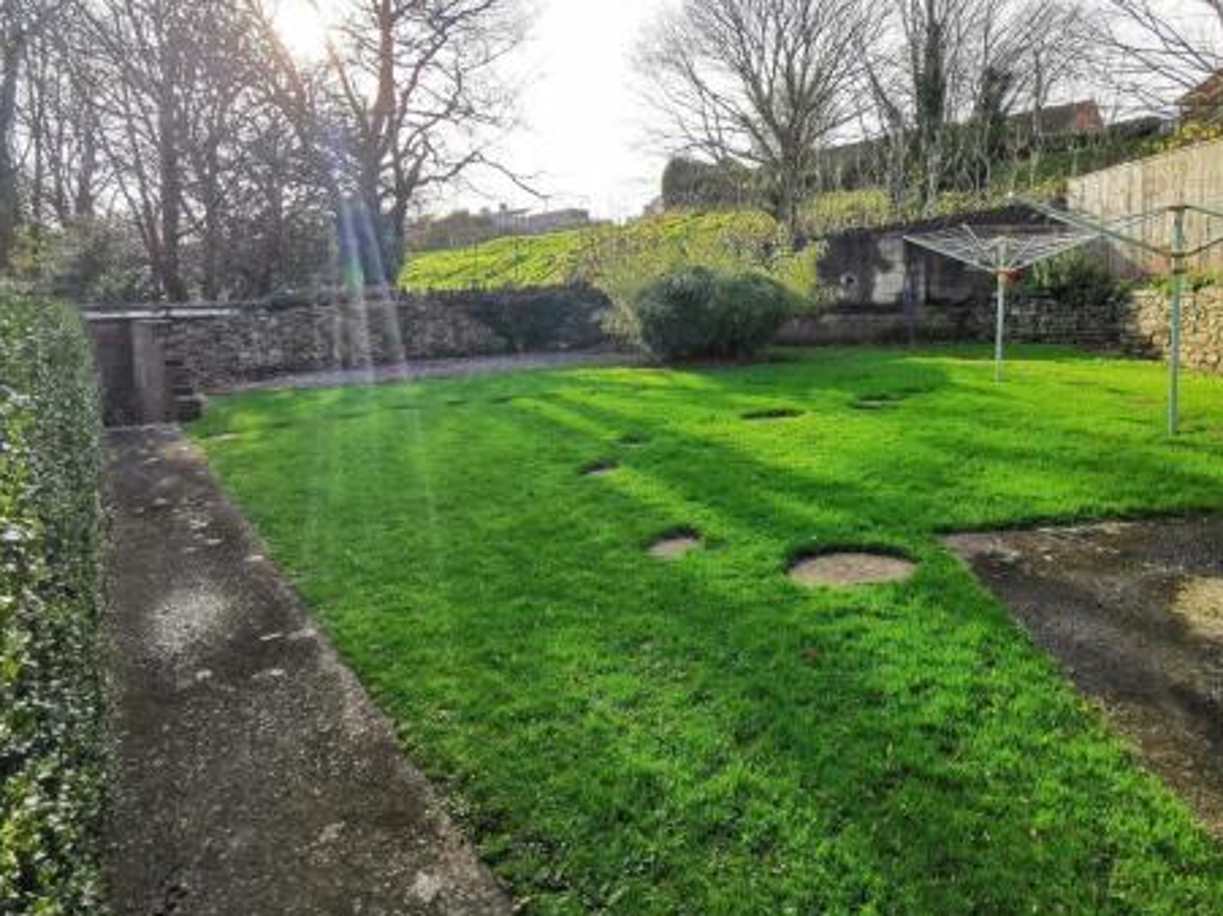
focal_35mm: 22
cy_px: 373
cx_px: 696
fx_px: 777
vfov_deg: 60.6
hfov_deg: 76.0
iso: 50
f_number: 2.2
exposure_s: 1/300
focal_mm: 2.26
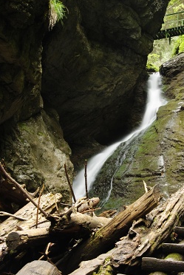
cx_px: 113
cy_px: 144
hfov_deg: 23.4
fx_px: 443
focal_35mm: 58
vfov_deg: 34.4
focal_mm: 30
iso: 100
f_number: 18
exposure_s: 4
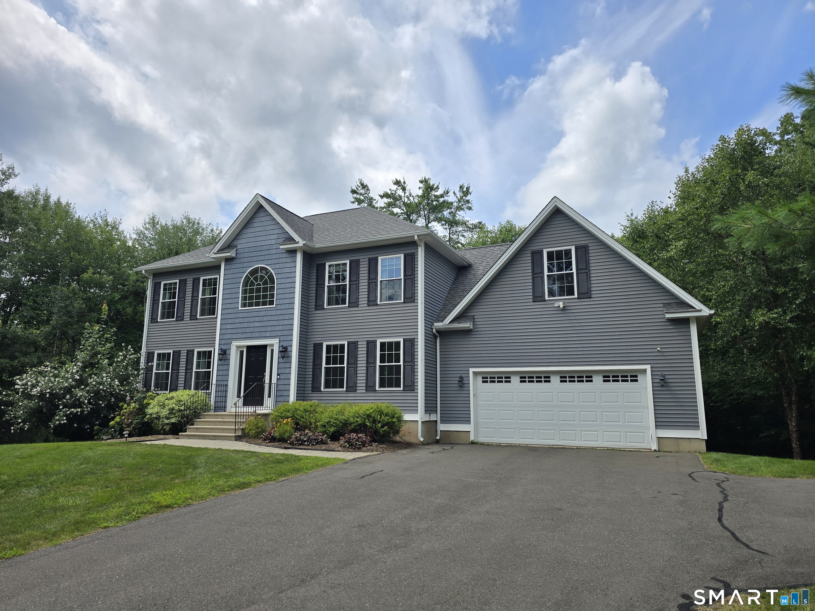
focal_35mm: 23
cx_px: 408
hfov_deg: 73.9
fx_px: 542
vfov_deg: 58.9
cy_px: 306
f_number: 1.7
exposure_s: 1/754
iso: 12
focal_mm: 6.3
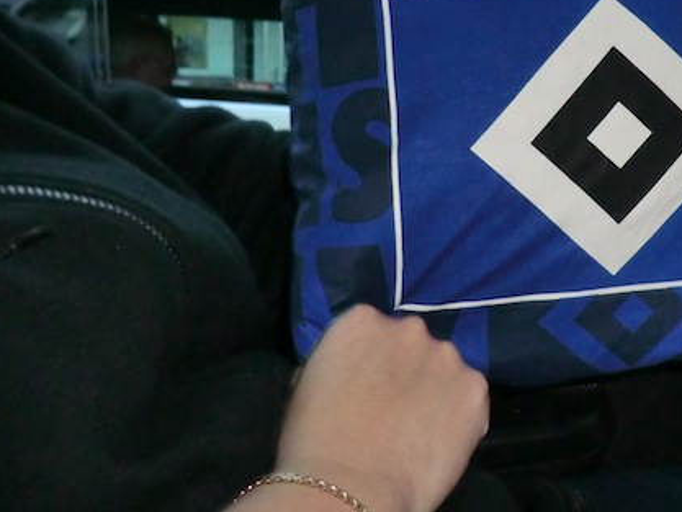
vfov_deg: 31.2
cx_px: 638
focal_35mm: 46
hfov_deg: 37.9
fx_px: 907
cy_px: 152
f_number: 3.2
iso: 400
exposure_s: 1/30
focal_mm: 4.3
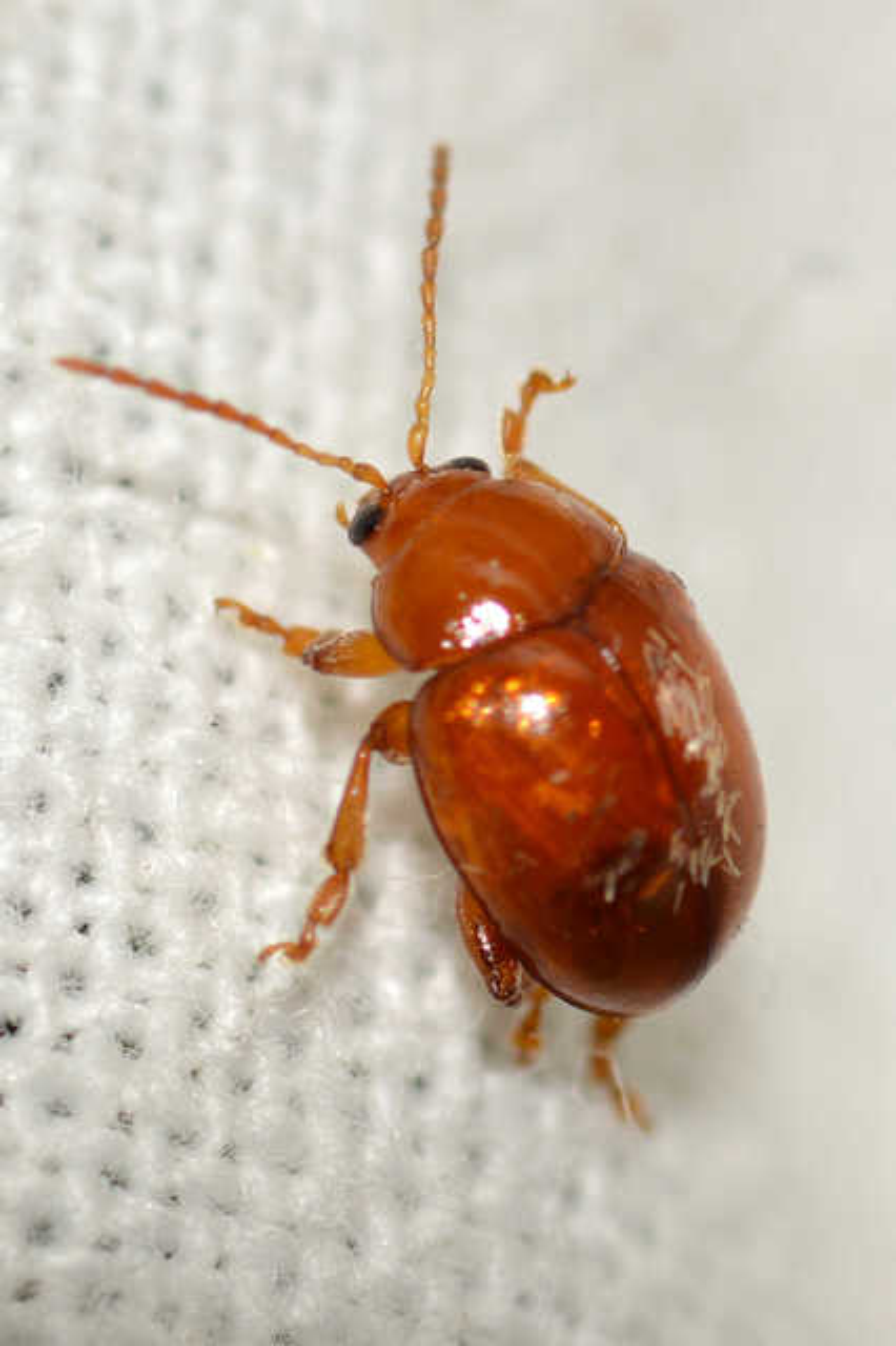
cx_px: 448
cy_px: 673
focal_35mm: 150
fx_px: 5606
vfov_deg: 13.7
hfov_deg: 9.1
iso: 100
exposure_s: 1/200
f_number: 18
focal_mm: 100
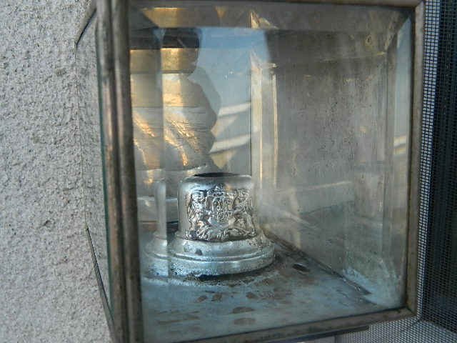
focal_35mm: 41
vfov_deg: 35.1
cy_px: 172
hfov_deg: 45.8
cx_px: 228
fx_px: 541
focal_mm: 7.3
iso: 80
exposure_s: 1/100
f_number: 3.5
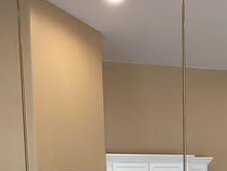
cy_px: 225
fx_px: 590
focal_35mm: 90
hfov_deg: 20.6
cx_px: 261
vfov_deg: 15.6
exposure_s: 1/50
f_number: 2.4
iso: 125
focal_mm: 3.3
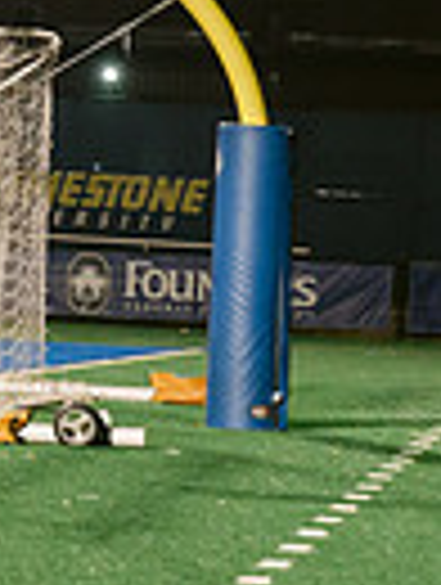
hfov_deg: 4.8
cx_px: -855
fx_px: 5079
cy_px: 182
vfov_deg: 6.6
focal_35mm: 300
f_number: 4.5
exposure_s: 1/200
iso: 2500
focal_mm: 70
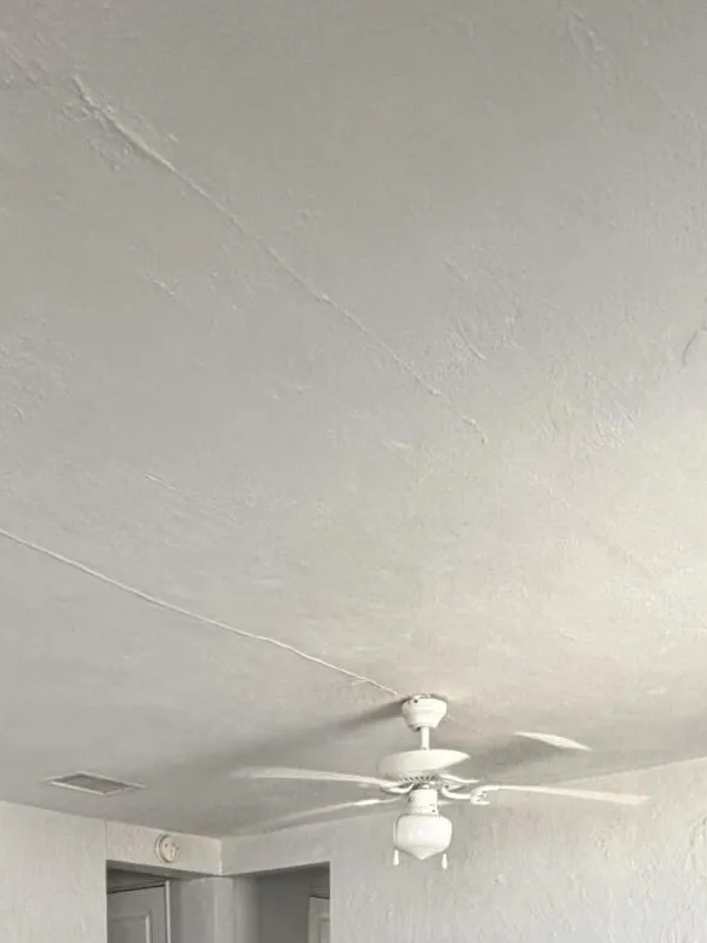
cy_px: 1159
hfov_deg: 39.2
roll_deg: -0.1
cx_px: 245
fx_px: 981
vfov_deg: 37.4
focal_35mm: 36
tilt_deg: -7.6
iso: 320
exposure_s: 1/110
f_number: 2.2
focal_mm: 2.22
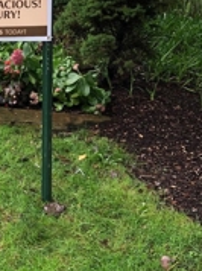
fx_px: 655
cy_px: 37
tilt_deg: -10.1
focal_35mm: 84
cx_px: -56
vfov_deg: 22.8
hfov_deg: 16.6
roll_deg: +0.0
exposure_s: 1/120
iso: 40
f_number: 1.8
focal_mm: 3.99
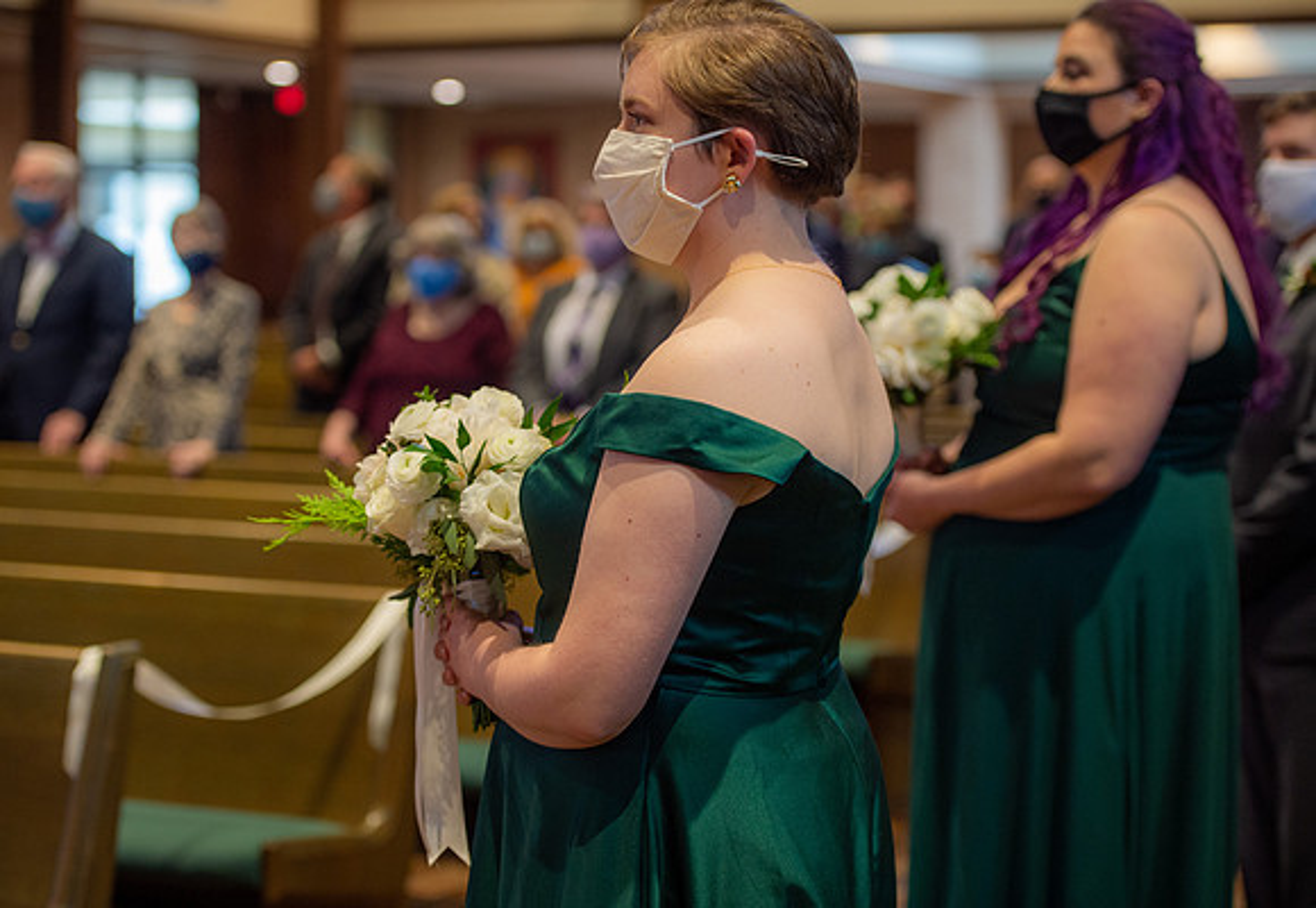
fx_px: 3007
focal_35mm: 81
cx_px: 630
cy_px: 454
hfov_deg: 24.7
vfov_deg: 17.2
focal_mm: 78
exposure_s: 1/100
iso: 1250
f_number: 2.8
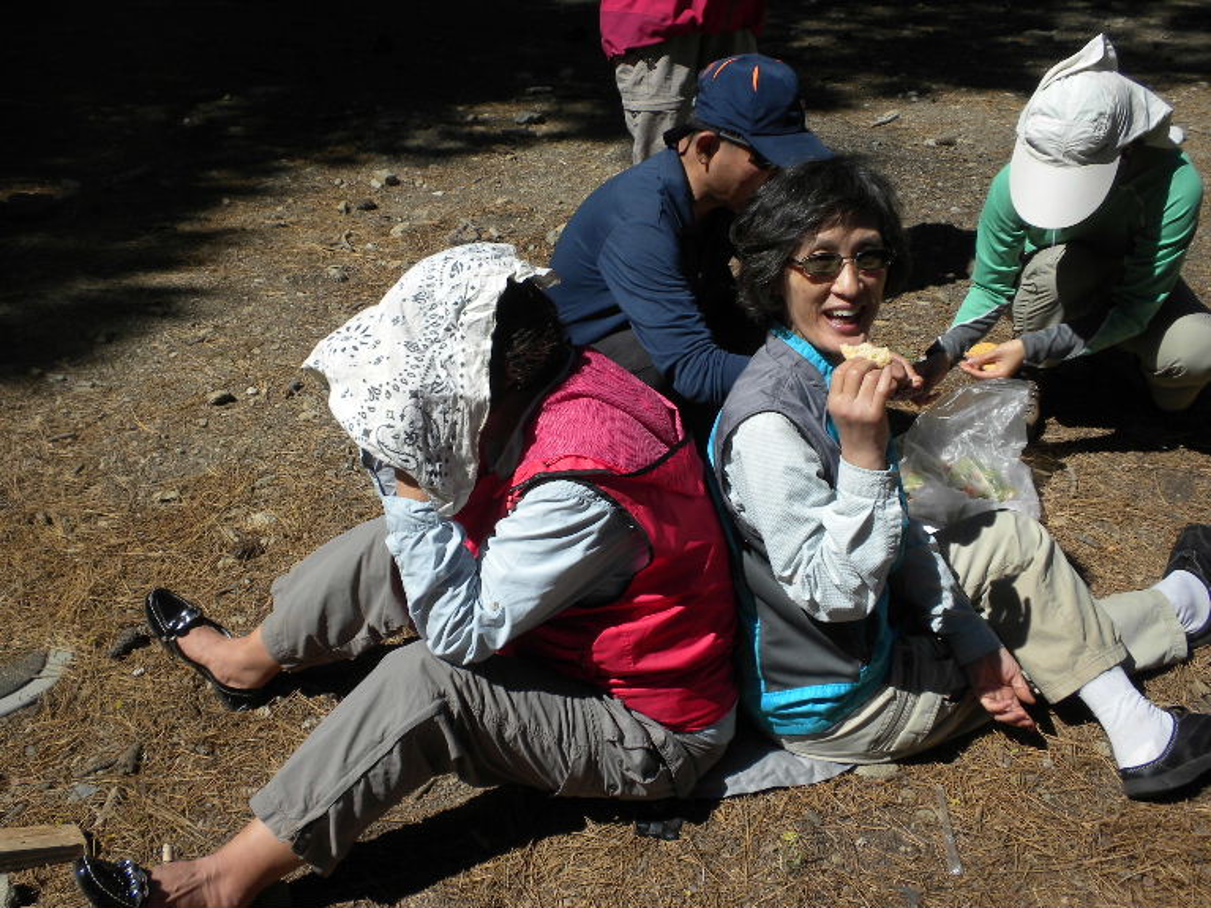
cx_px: 606
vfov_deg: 38.7
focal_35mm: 37
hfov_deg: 50.1
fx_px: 1294
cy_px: 454
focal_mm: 6.6
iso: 64
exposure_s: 1/150
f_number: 10
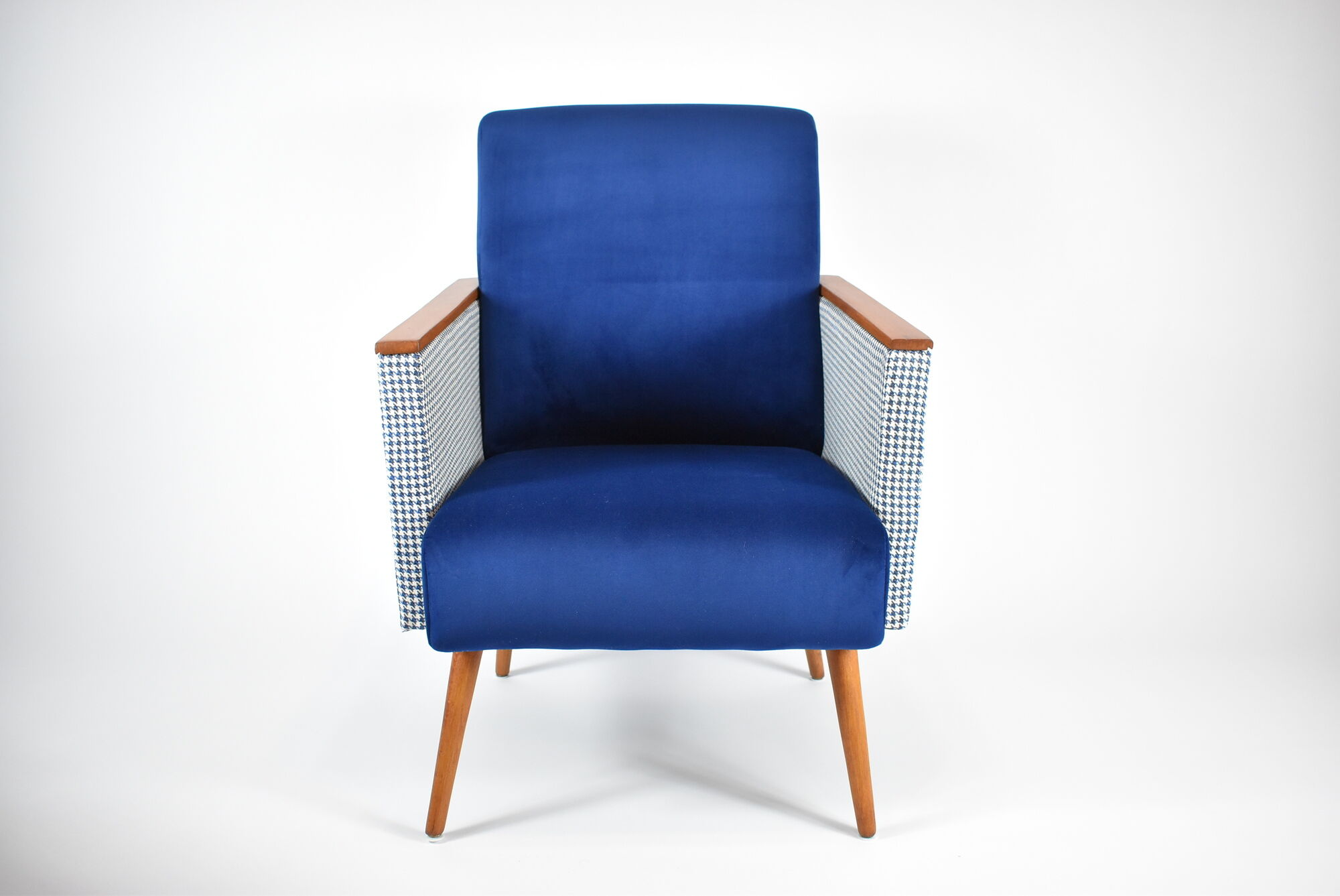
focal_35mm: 38
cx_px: 670
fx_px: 1397
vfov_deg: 35.6
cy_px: 448
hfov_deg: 51.2
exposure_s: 1/125
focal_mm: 25
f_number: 4
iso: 1400
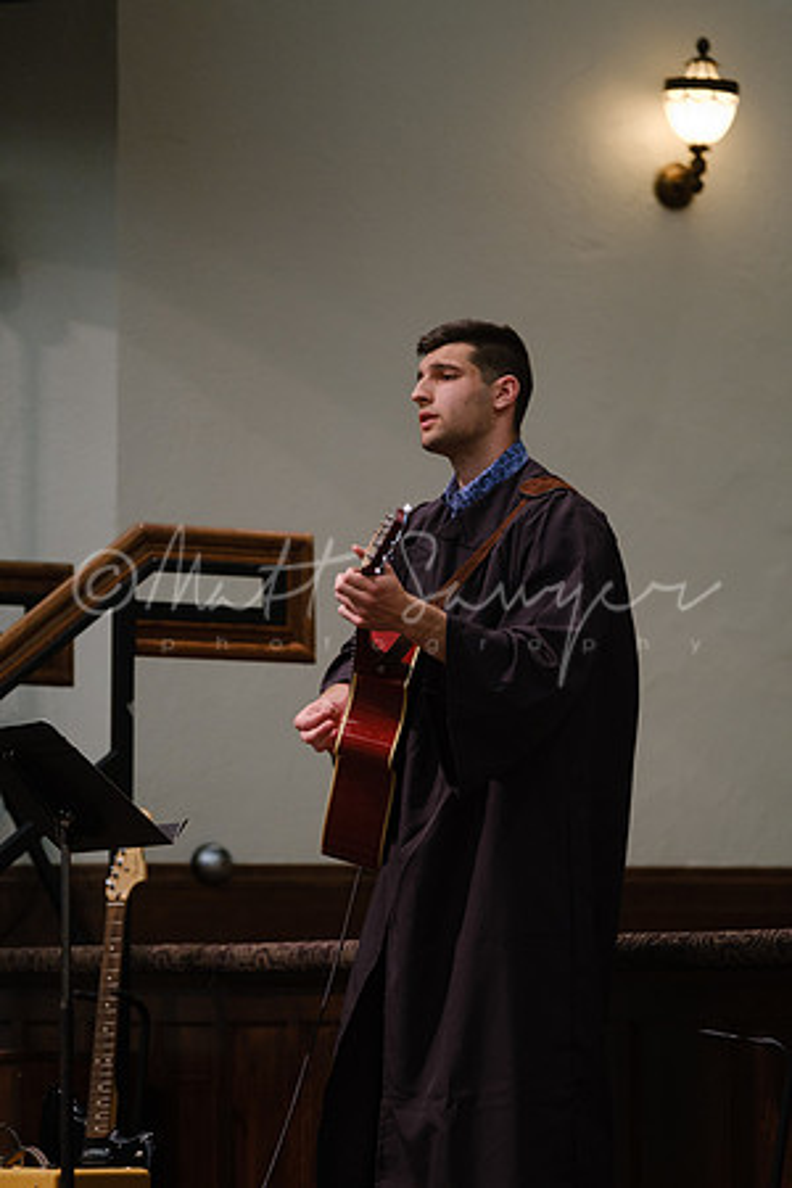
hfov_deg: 6.5
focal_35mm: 210
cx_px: 396
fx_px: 6929
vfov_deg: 9.8
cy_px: 594
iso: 1600
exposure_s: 1/100
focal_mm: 140
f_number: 2.8
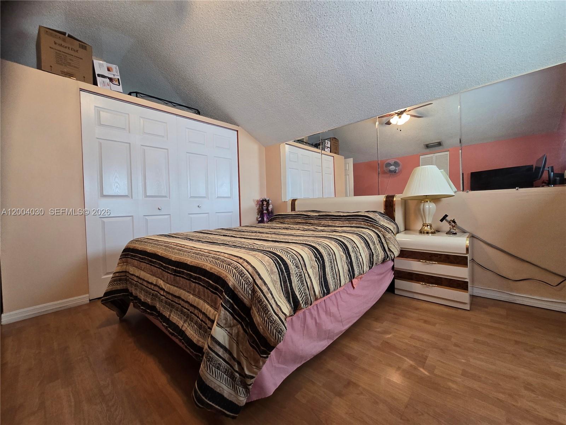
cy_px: 212
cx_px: 283
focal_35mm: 13
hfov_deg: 106.2
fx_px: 213
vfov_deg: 89.9
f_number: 2.2
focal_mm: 2.2
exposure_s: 1/60
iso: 200
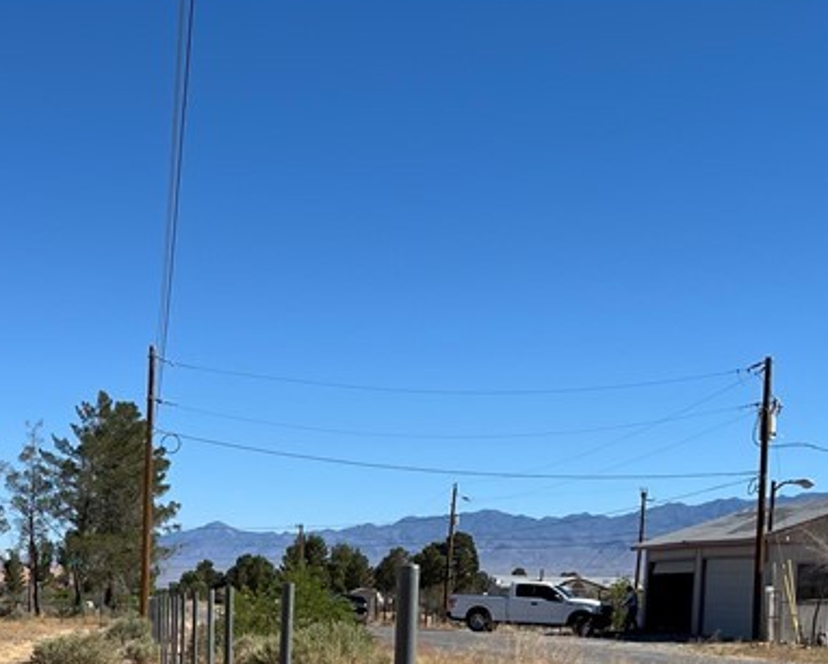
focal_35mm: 68
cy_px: 803
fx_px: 1667
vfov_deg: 20.9
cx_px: 217
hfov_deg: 27.5
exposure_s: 1/4854
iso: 50
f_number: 1.6
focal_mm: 5.1
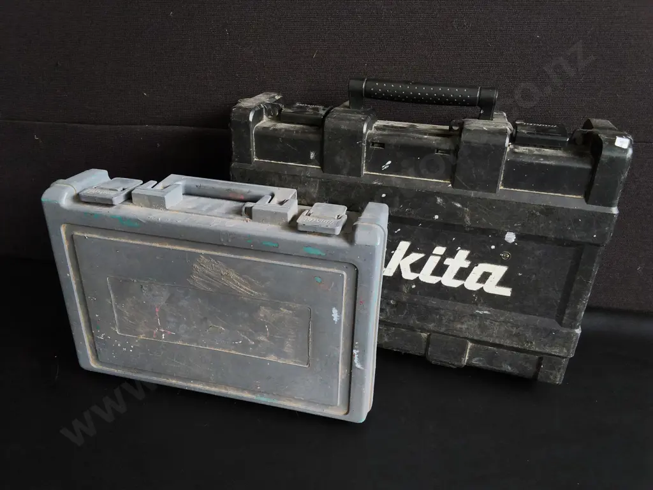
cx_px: 326
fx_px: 509
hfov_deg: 65.3
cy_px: 245
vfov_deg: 51.4
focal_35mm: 27
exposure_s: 1/100
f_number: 2
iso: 160
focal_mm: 2.87
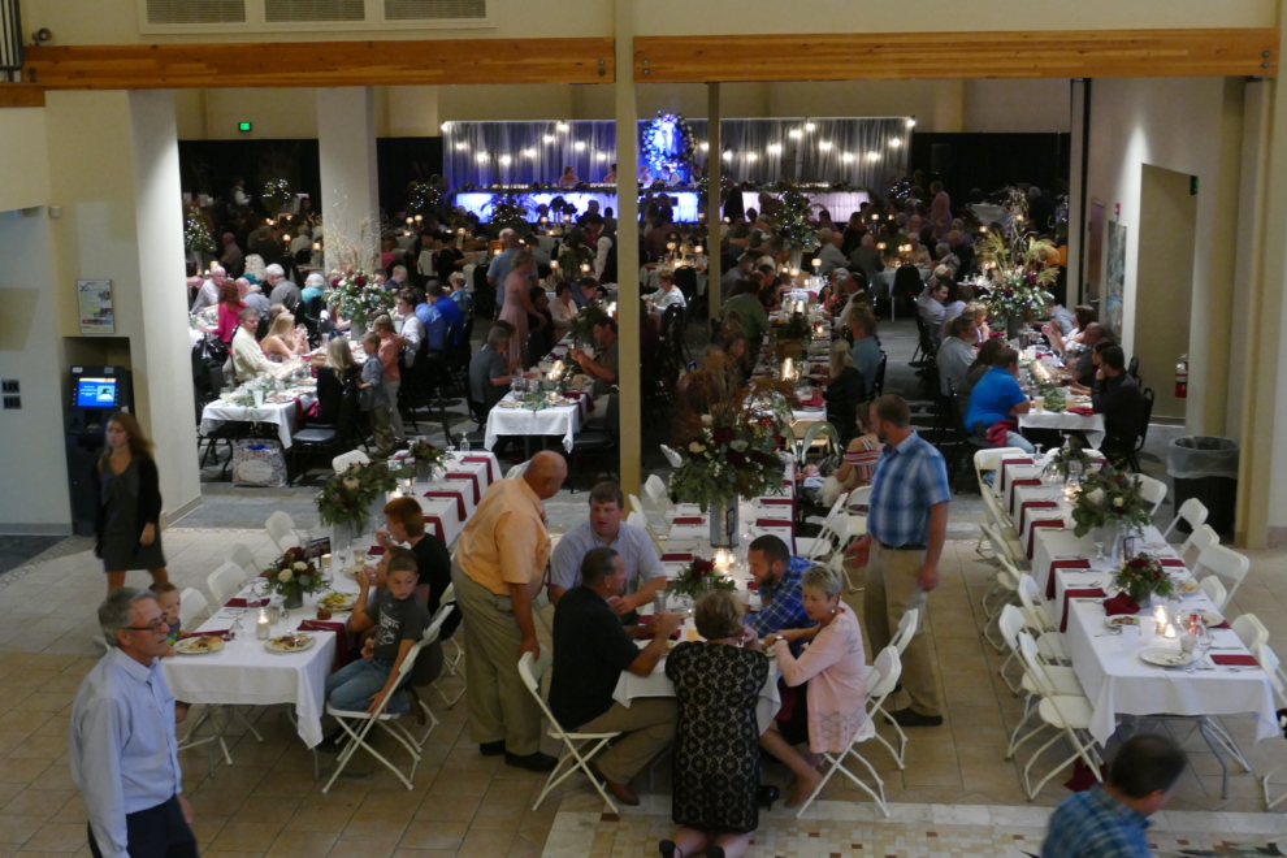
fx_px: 1609
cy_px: 429
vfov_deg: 29.9
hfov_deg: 43.6
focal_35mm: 45
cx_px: 644
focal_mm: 16.49
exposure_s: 1/25
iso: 1600
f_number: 3.2
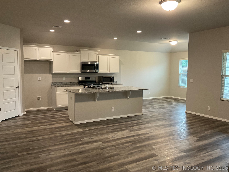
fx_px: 192
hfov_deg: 61.7
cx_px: 114
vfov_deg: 48.2
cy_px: 86
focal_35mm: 29
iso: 125
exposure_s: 1/60
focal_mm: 3
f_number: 1.8
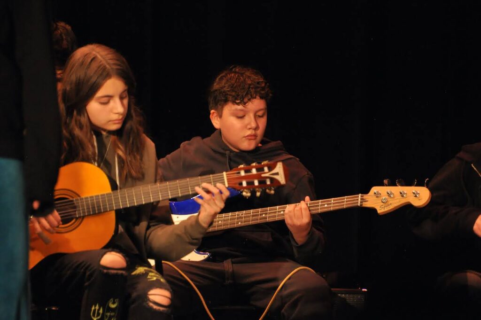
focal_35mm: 450
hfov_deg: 4.6
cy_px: 160
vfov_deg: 3.1
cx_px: 240
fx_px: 6008
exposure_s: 1/125
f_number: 5.6
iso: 1600
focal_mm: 300
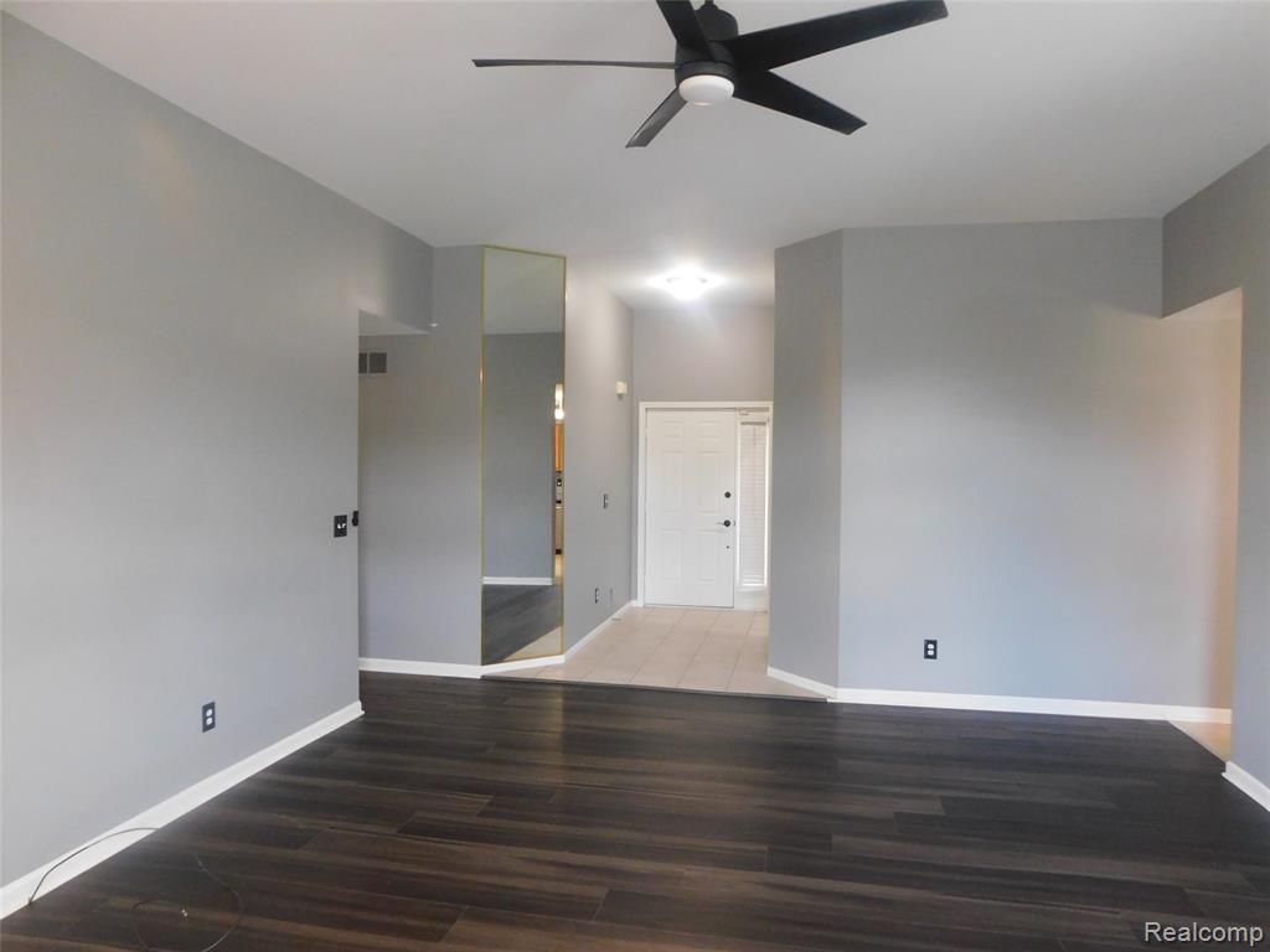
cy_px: 476
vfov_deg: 58.9
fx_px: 844
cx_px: 635
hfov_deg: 73.9
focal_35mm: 23
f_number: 3
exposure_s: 1/25
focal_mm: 4
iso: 400
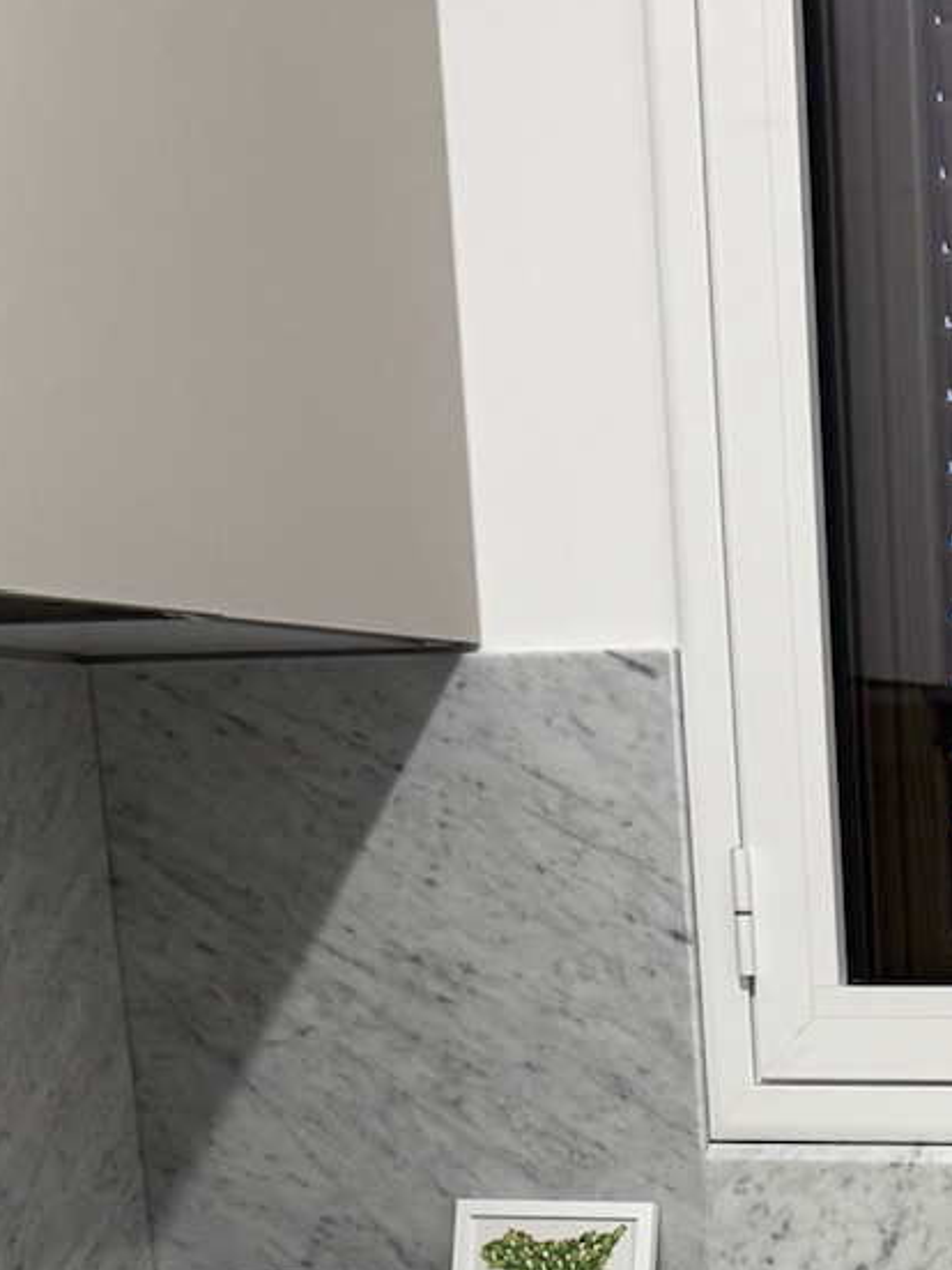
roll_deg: +1.9
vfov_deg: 19.7
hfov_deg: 15.9
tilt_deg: -15.5
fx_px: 3264
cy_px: 1795
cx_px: 1166
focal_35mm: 89
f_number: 1.78
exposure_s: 1/100
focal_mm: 6.76
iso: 200
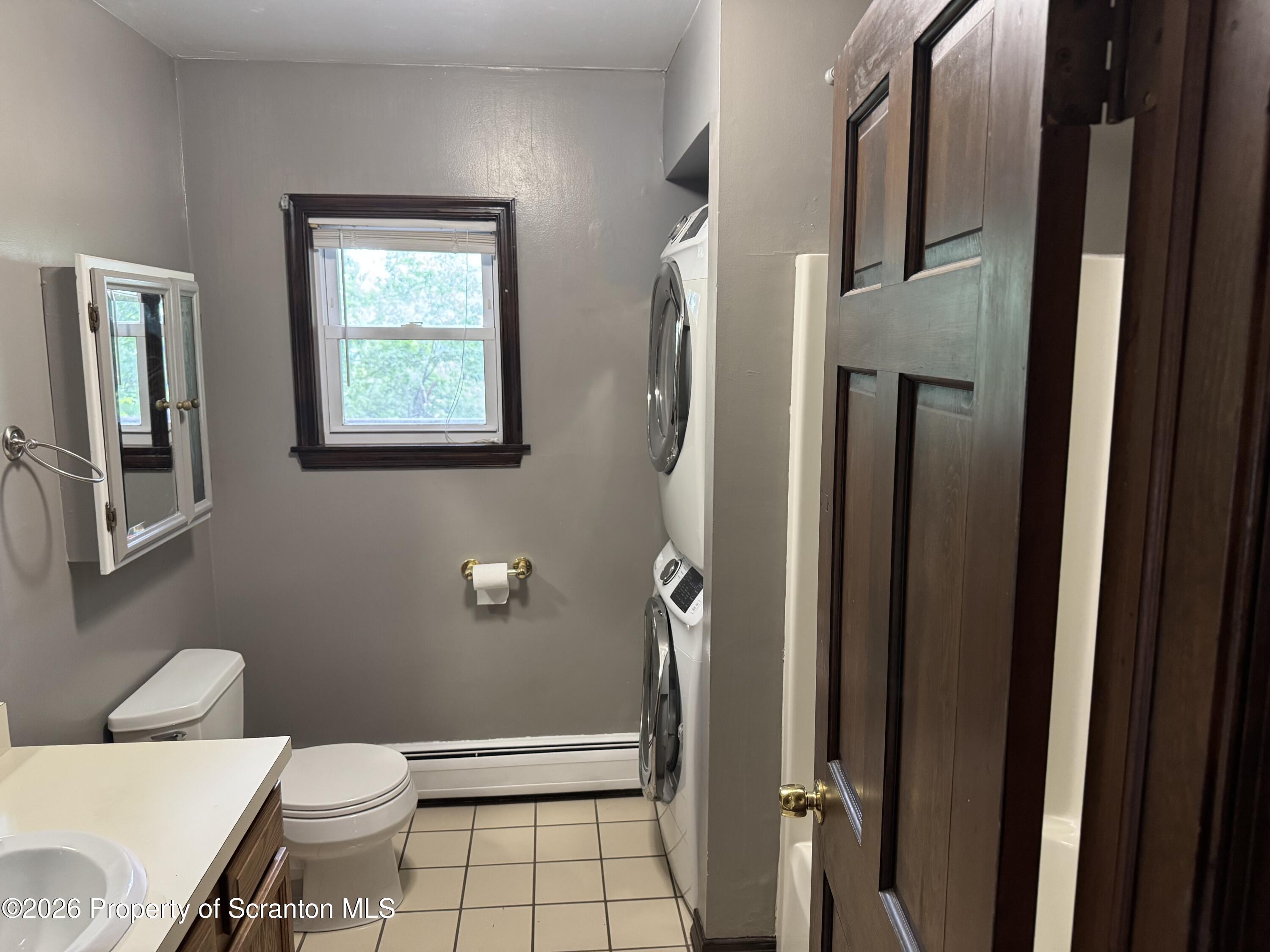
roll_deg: -0.1
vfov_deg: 56.8
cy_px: 476
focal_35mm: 24
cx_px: 635
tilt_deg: -9.6
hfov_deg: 71.6
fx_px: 881
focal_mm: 6.76
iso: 500
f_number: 1.78
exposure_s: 1/60
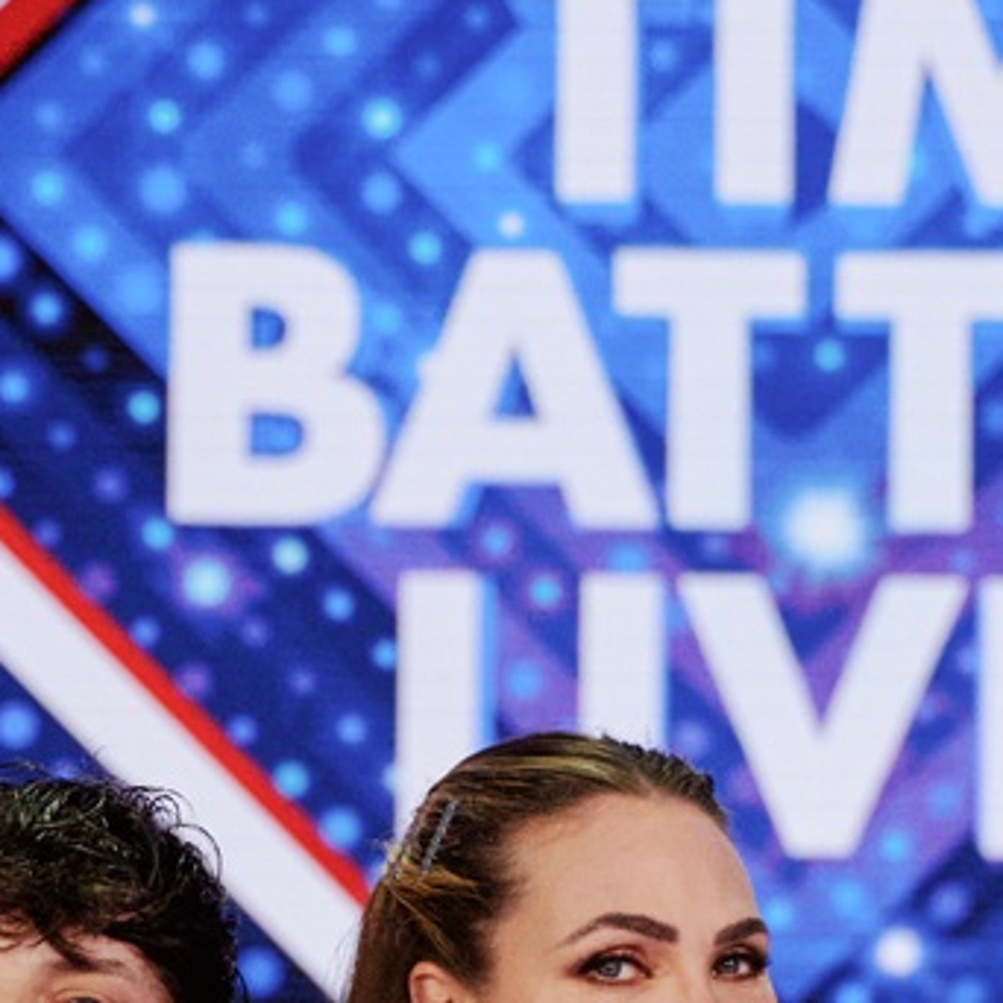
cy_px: 1205
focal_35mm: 155
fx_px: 5081
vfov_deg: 11.1
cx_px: 871
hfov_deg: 11.2
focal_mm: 39
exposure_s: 1/1600
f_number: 2.8
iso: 1600
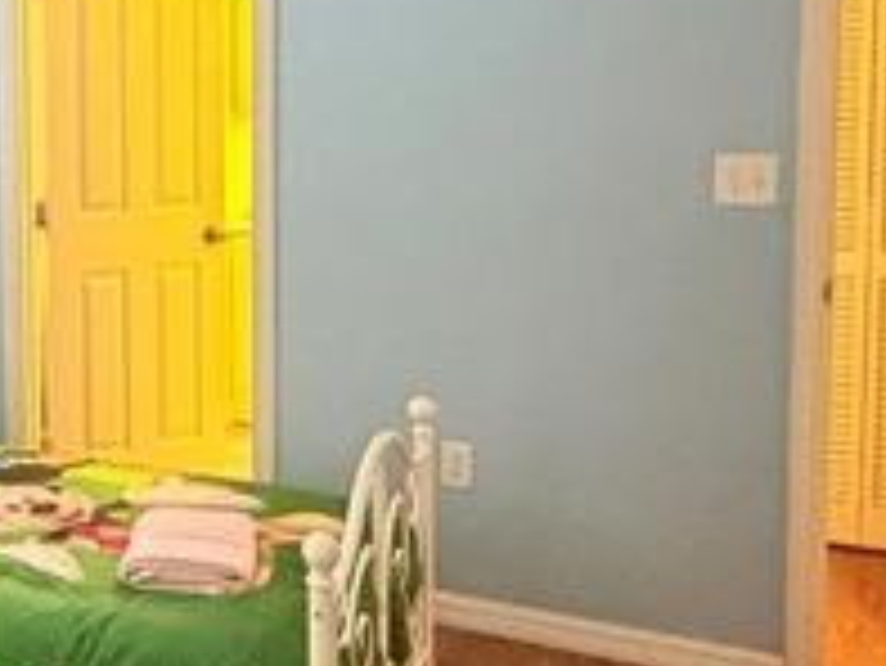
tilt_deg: -4.1
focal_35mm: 50
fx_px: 1281
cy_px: 184
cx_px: -133
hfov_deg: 32.6
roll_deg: +1.7
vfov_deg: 28.8
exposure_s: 1/60
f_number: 2.2
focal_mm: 2.22
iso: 1000
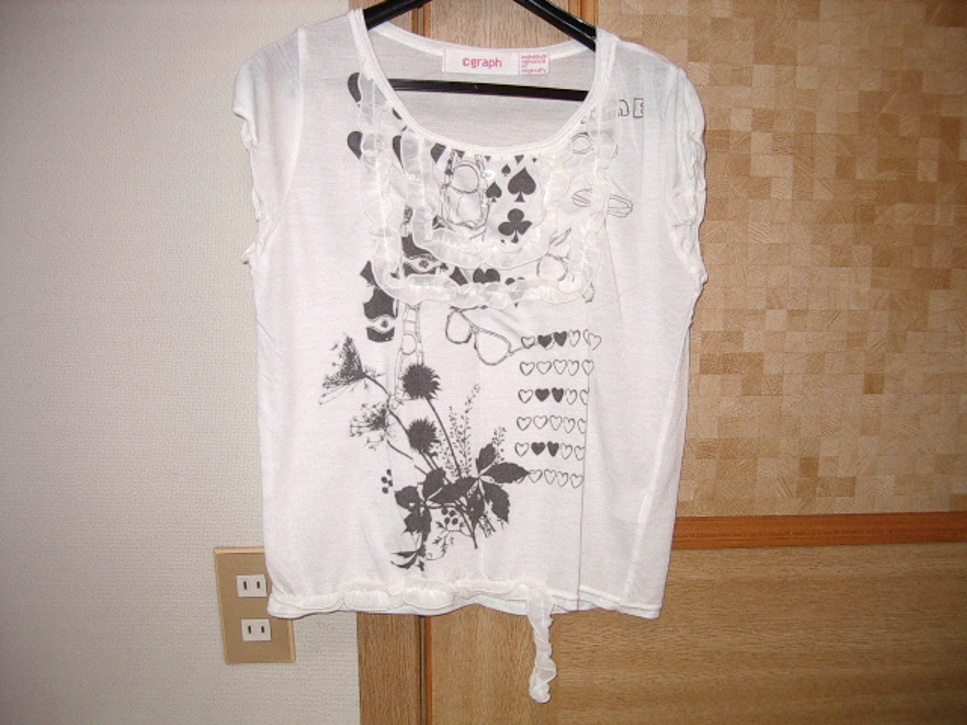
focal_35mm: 38
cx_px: 484
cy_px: 362
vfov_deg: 37.7
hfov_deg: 49.0
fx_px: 1062
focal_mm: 5.8
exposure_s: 1/60
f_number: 2.6
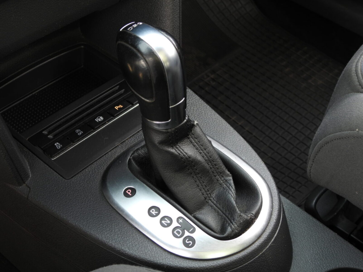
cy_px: 136
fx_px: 682
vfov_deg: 22.6
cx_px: 182
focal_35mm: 65
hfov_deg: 29.8
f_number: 3.5
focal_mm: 11.7
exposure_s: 1/30
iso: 100
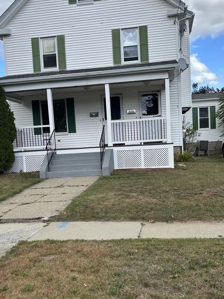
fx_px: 345
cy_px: 168
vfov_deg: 46.7
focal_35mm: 40
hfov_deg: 36.0
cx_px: 114
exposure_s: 1/1311
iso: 50
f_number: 1.6
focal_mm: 5.96
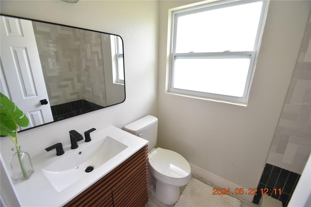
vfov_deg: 77.3
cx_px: 156
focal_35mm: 15
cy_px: 104
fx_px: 130
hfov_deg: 100.4
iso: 720
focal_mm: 10
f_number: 4
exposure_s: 1/60
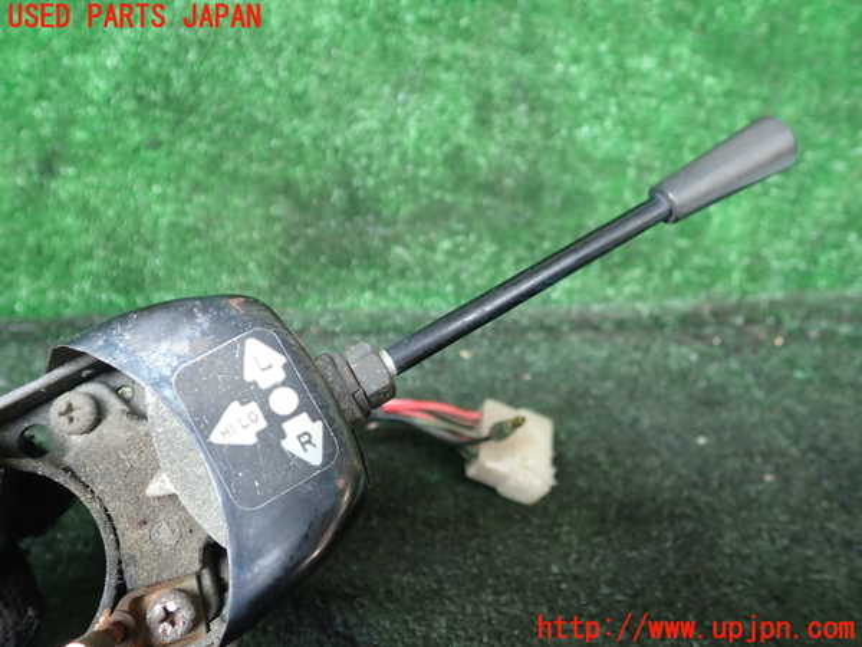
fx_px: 747
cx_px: 431
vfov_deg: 46.8
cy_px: 324
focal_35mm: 30
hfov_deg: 60.0
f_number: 2.3
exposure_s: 1/60
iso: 100
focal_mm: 5.4
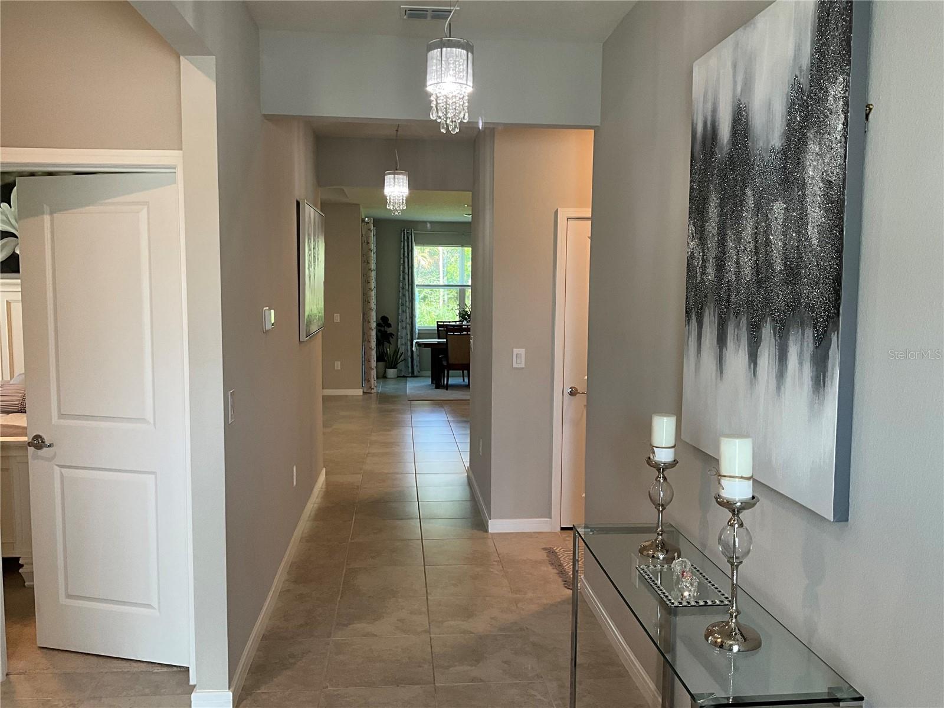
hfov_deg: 61.7
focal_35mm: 29
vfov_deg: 48.2
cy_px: 354
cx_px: 472
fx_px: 791
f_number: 1.8
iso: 64
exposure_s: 1/60
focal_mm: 3
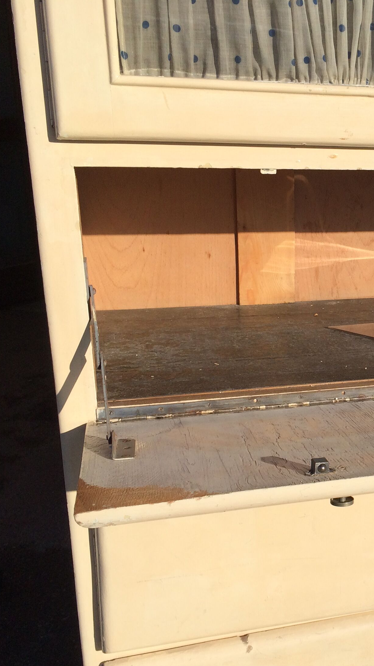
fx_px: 829
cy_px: 366
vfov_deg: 43.7
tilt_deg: -19.8
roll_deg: -2.1
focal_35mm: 47
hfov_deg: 23.7
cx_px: 418
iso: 32
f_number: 2.2
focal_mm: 4.15
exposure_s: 1/3731
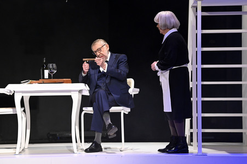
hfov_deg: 14.2
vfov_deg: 9.4
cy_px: 82
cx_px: 124
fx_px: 994
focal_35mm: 145
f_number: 5
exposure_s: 1/400
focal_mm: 145
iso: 4000
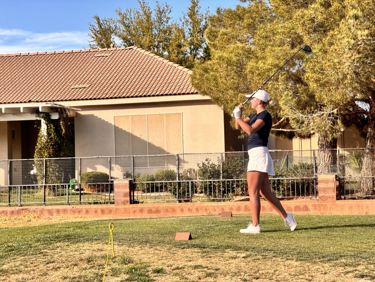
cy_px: 141
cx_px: 188
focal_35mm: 77
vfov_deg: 19.1
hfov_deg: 25.3
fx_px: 834
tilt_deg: +0.9
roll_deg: +1.1
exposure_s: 1/320
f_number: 2.8
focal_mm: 9
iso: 25
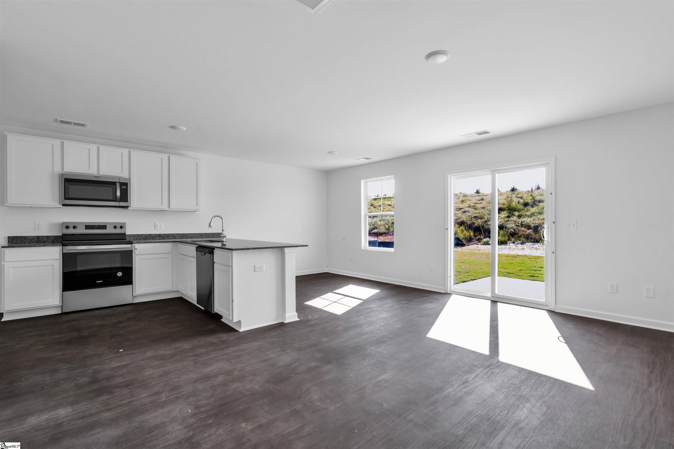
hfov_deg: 96.7
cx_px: 337
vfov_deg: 73.7
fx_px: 300
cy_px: 224
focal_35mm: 16
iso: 320
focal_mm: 16
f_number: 9
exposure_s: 1/40
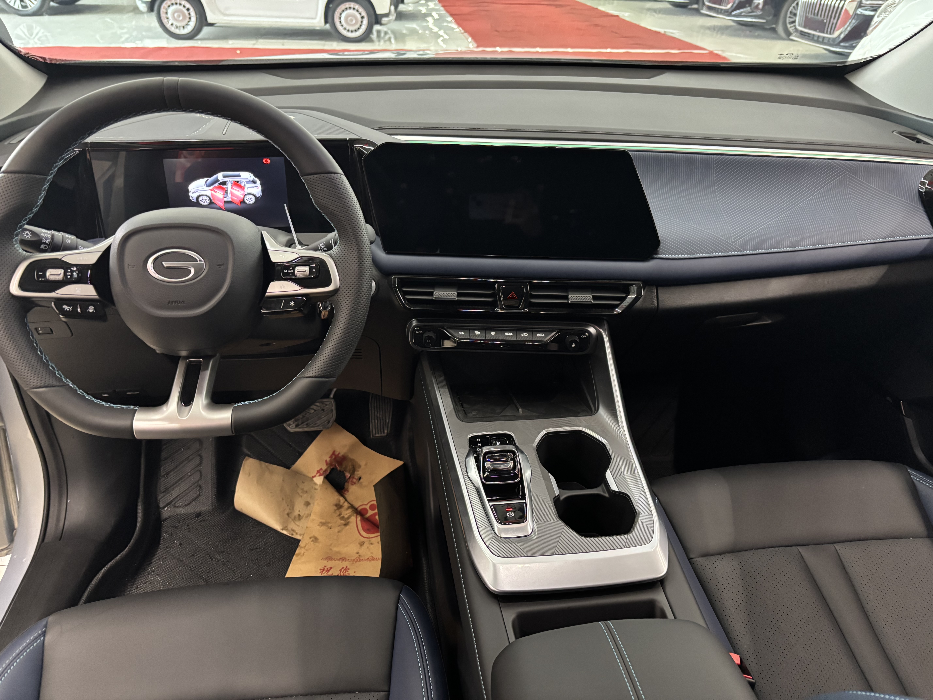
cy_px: 350
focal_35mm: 26
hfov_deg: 67.3
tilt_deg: -30.8
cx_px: 466
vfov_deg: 53.1
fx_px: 701
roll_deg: -1.8
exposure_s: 1/33
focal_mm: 5.96
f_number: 1.6
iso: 640
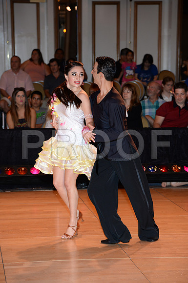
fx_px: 943
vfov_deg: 17.1
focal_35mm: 120
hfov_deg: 11.4
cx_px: 94
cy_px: 142
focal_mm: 120
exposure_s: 1/200
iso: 1250
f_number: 5
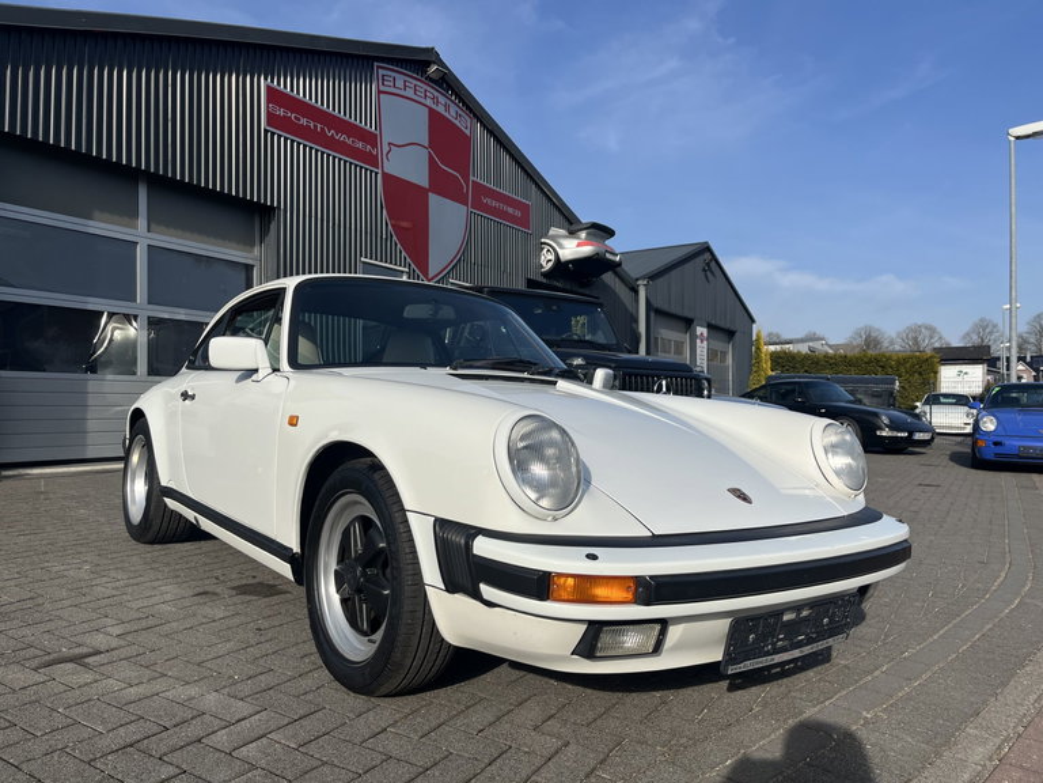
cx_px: 522
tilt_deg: +1.0
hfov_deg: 67.3
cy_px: 392
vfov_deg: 53.1
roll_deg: +0.1
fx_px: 783
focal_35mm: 26
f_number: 1.6
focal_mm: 5.1
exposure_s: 1/6173
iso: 50
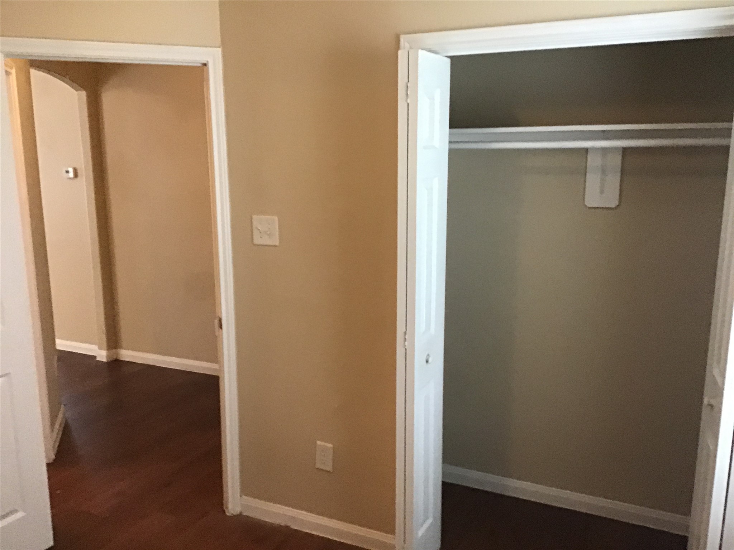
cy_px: 275
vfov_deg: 45.4
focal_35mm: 31
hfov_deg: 58.4
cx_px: 367
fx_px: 657
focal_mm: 3.3
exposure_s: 1/30
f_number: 2.4
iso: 200
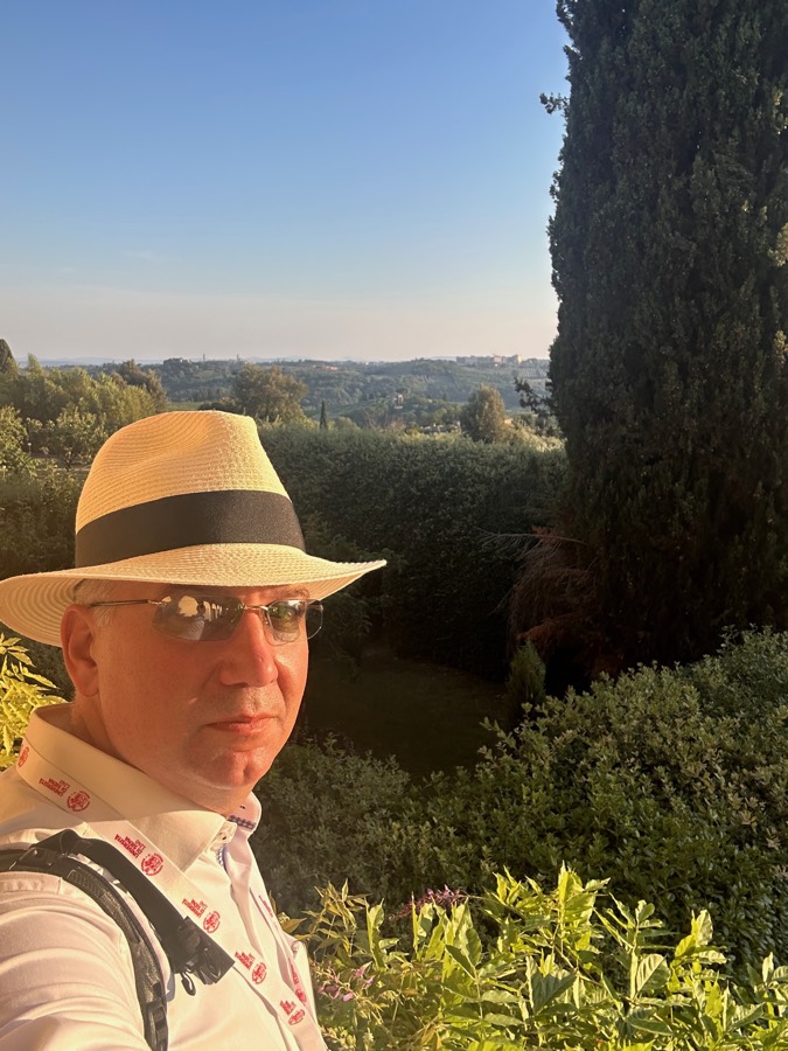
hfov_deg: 46.8
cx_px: 394
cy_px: 526
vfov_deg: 60.0
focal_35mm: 30
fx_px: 911
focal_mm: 2.69
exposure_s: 1/525
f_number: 1.9
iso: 25
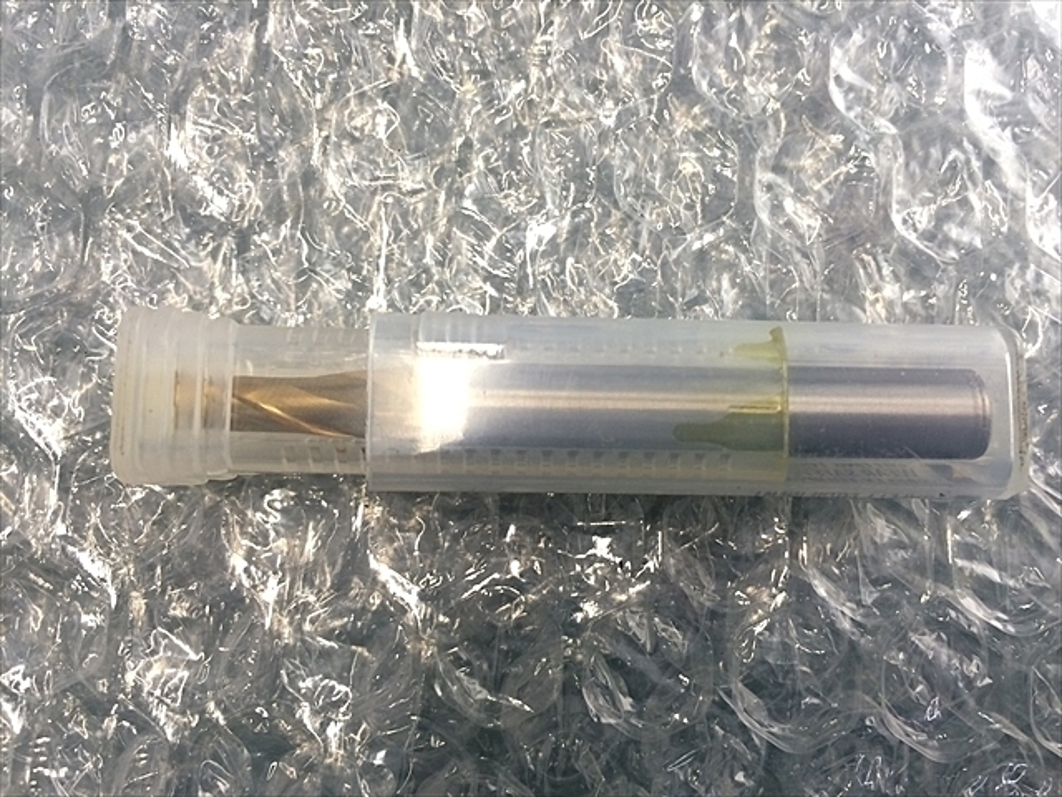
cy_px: 398
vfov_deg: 48.2
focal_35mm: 29
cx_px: 531
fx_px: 890
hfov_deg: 61.7
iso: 80
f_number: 2.2
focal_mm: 4.15
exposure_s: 1/30
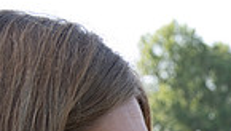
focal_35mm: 130
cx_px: 283
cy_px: 452
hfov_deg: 15.8
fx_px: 797
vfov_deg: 7.6
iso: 400
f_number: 5.6
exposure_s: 1/320
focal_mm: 31
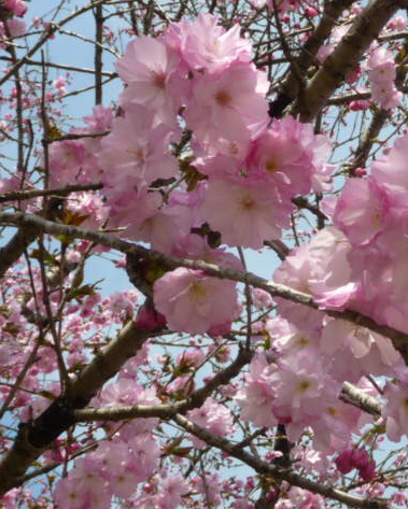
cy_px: 252
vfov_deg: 20.2
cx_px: 335
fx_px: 1433
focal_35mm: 95
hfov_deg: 16.1
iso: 100
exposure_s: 1/500
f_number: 4
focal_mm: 7.1
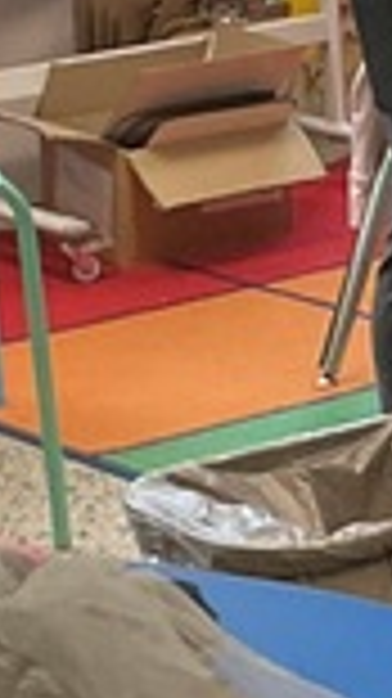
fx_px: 3868
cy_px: 284
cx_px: 752
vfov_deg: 10.3
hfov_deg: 5.7
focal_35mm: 209
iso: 80
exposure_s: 1/60
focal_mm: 3
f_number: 1.8
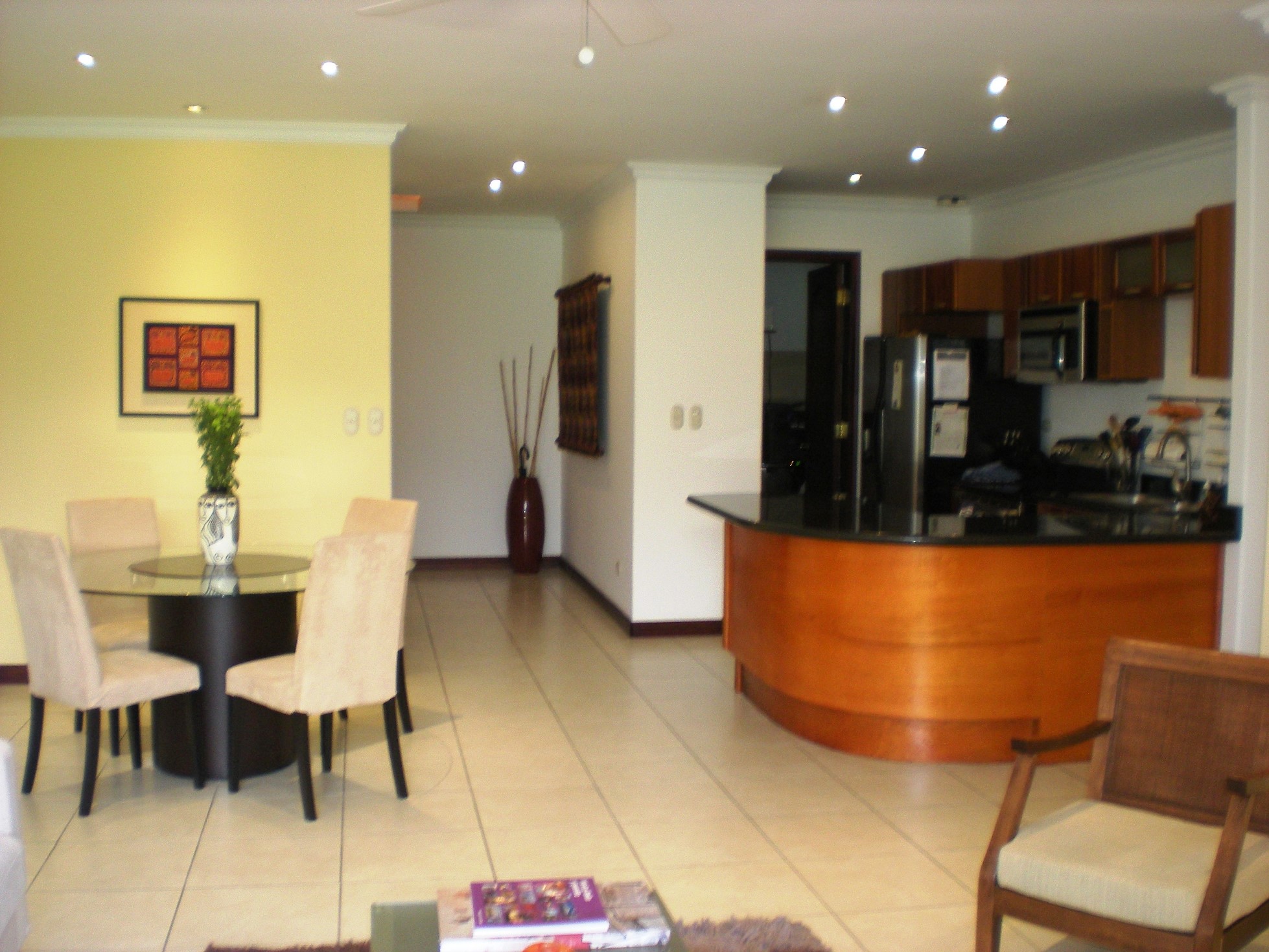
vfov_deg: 37.7
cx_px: 634
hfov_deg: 49.0
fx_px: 1393
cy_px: 476
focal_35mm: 38
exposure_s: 1/30
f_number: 3.1
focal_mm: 6.3
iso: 179
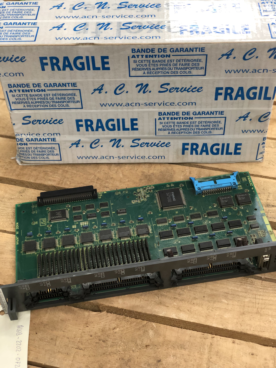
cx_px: 138
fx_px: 553
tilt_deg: -48.0
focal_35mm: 52
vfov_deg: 36.8
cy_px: 184
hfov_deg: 28.0
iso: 125
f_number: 2.4
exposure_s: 1/33
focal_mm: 6
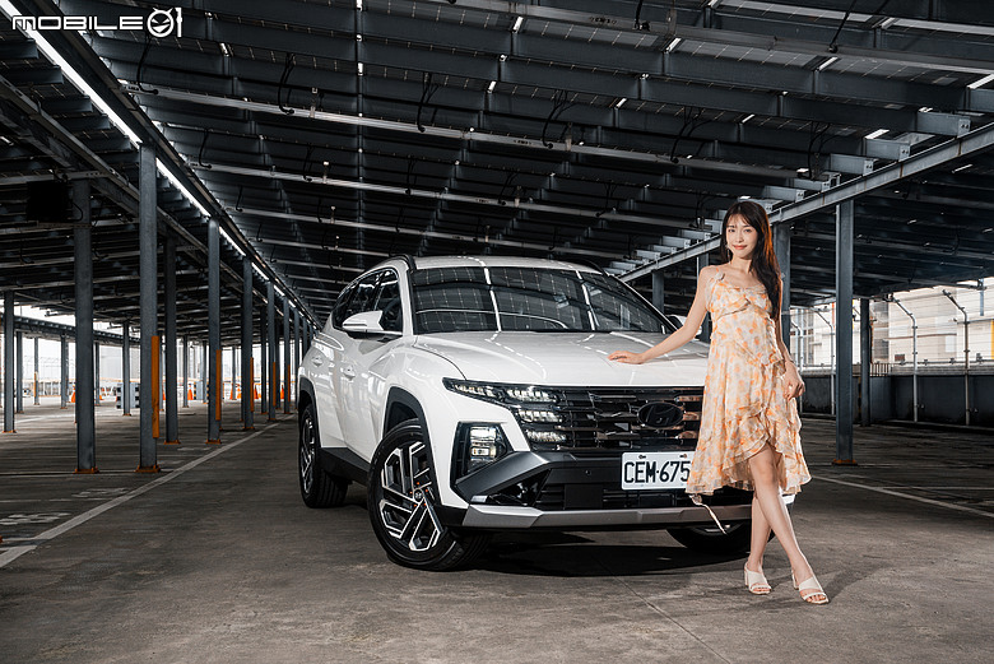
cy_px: 332
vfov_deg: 31.9
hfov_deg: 46.4
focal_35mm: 42
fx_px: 1160
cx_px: 497
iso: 400
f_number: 5.6
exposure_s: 1/50
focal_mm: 42
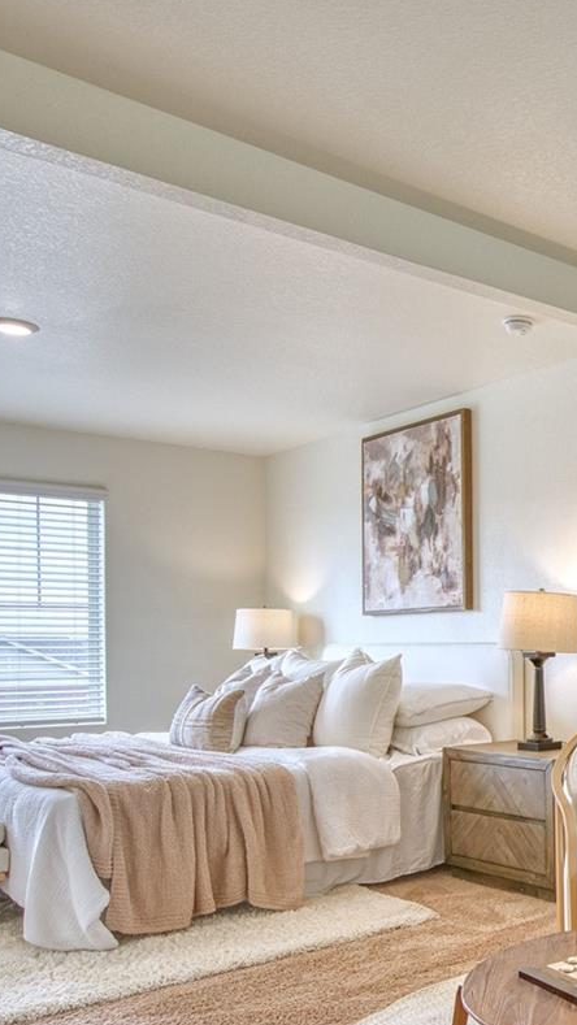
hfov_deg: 29.3
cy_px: 656
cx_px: 712
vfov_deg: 57.1
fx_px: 924
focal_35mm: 34
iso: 500
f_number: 4
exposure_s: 1/125
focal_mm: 16
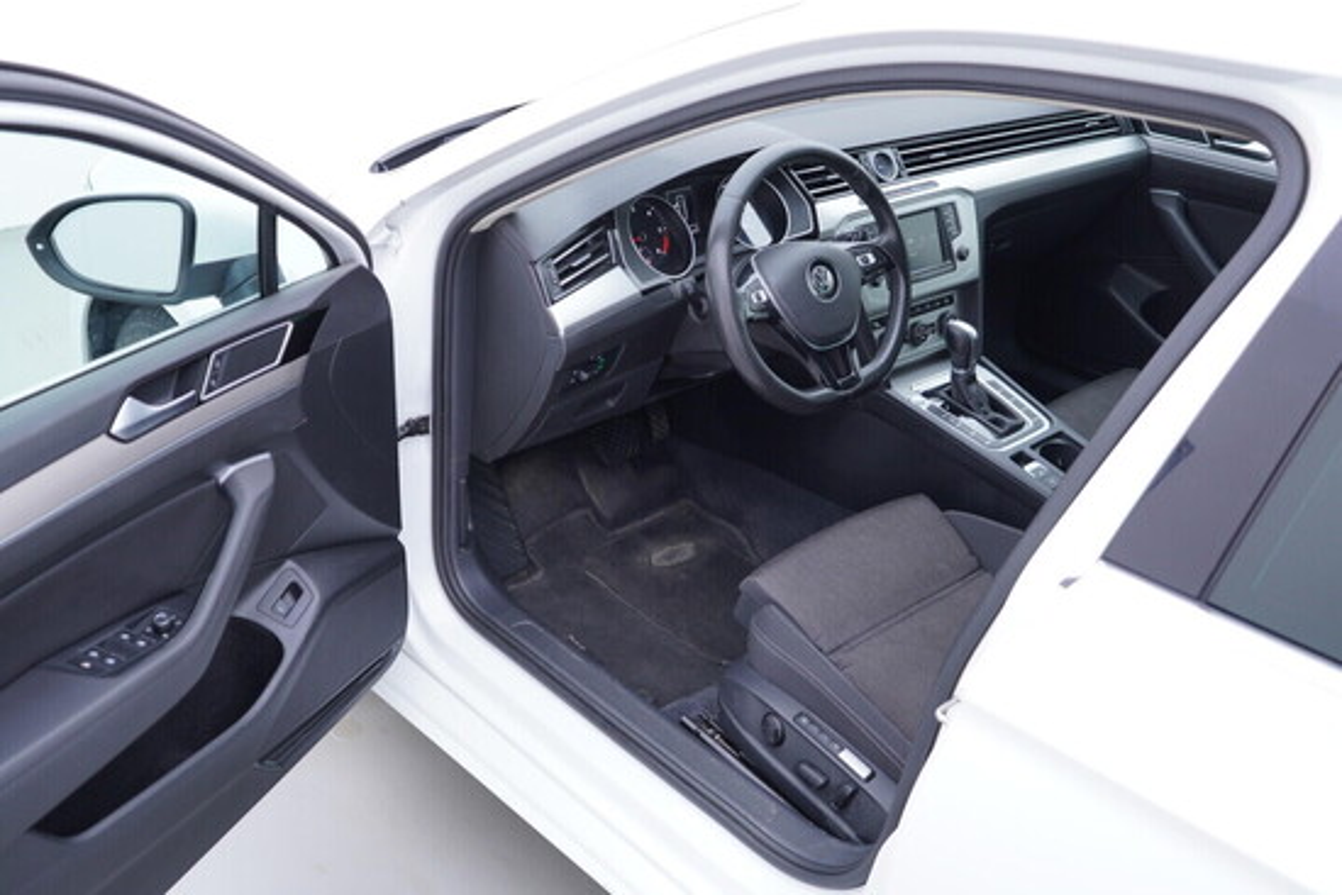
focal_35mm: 36
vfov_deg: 36.9
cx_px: 671
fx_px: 1342
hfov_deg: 53.1
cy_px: 448
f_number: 2.8
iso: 125
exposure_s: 1/40
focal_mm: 24
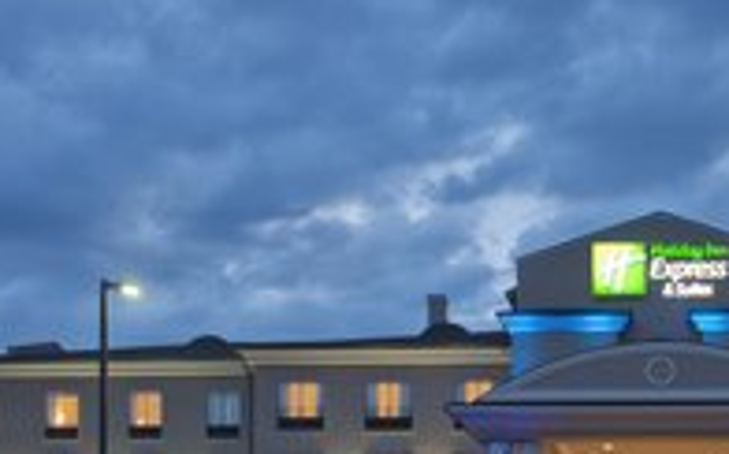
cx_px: 643
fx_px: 953
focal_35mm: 48
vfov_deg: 25.9
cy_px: 413
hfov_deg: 39.2
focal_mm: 24
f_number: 8
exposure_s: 1
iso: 200
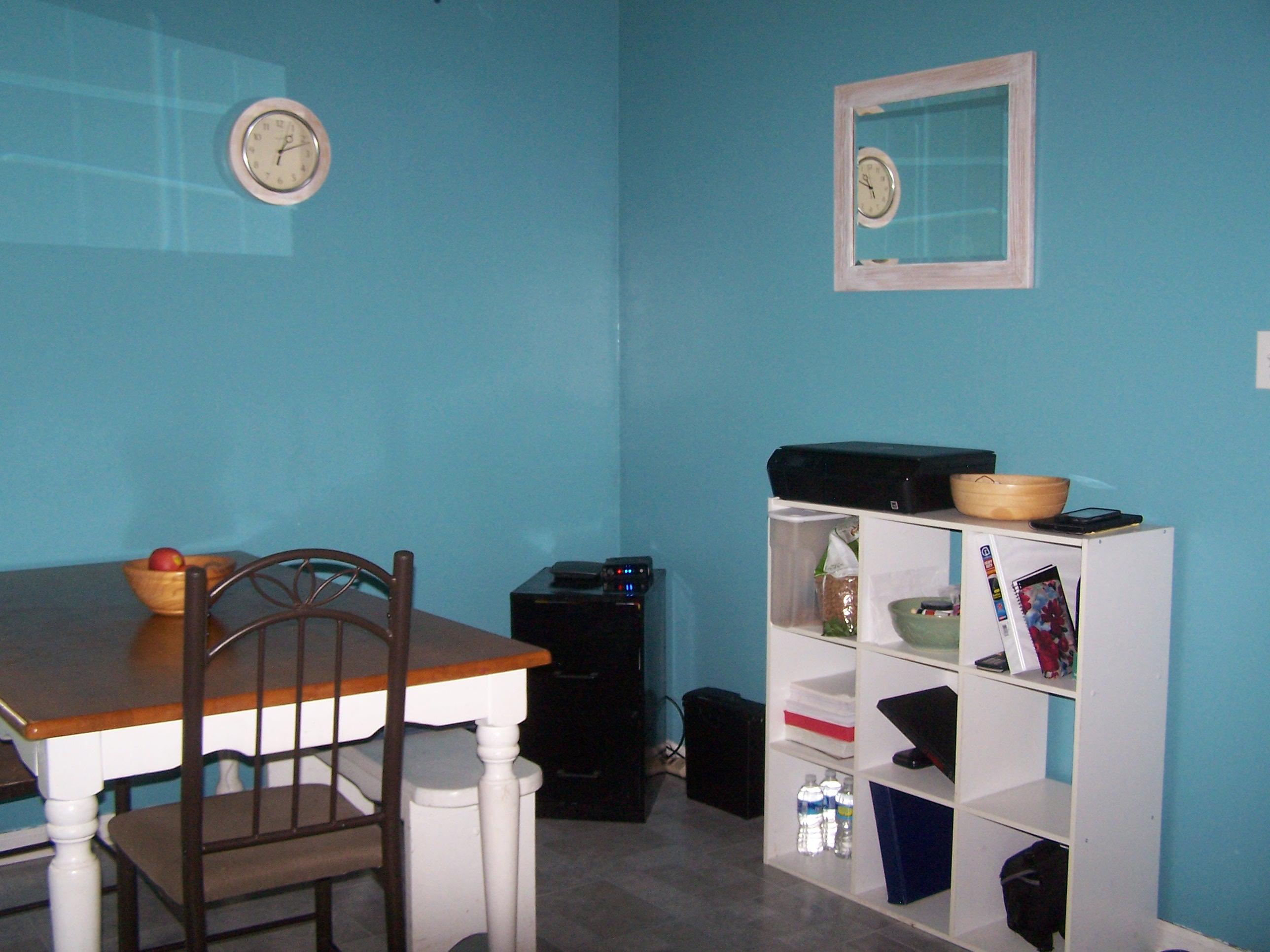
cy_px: 476
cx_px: 635
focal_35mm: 38
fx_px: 1394
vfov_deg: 37.7
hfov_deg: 49.0
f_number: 2.8
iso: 140
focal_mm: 6.3
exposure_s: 1/60
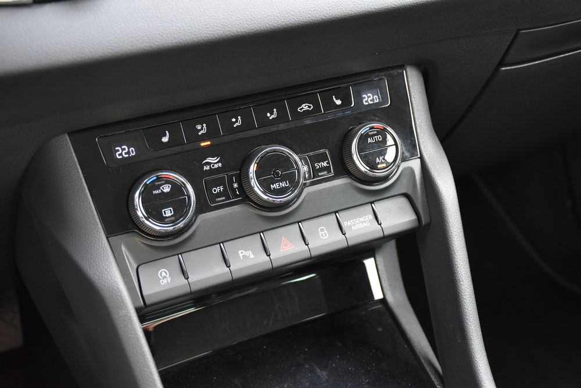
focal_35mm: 51
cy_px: 194
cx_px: 290
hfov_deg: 38.9
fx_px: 823
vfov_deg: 26.5
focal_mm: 34
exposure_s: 1/60
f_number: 4.2
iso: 1800
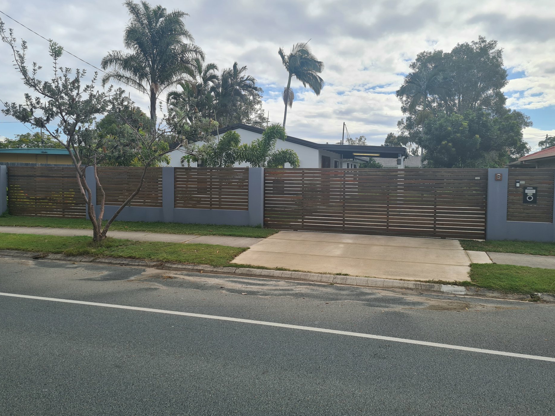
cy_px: 202
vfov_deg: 51.4
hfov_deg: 65.3
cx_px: 276
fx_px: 433
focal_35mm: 27
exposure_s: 1/2152
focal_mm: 5.4
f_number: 1.8
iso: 50
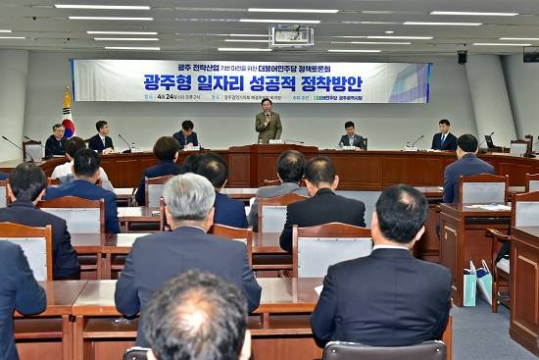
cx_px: 270
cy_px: 180
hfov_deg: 43.6
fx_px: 674
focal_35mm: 45
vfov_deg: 29.9
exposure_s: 1/80
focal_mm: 45
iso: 1600
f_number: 7.1
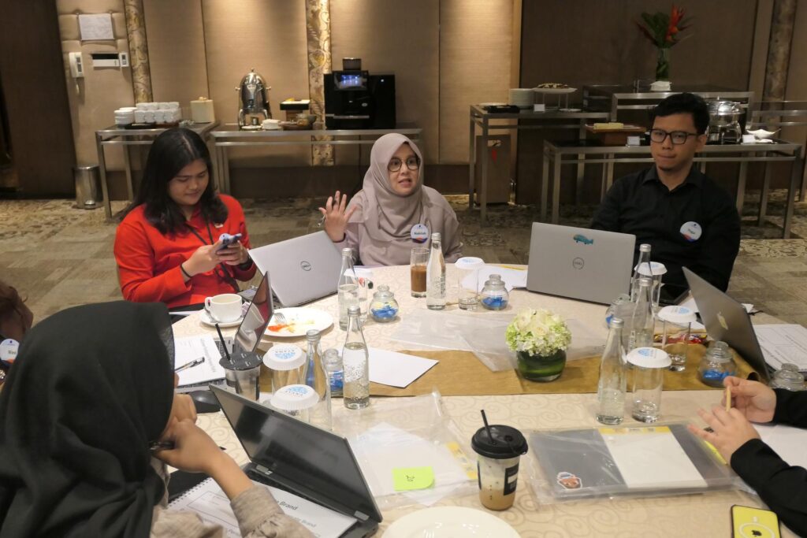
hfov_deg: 54.4
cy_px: 269
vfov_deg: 37.9
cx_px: 404
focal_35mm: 35
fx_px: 785
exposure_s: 1/80
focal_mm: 12.8
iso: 1250
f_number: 2.8
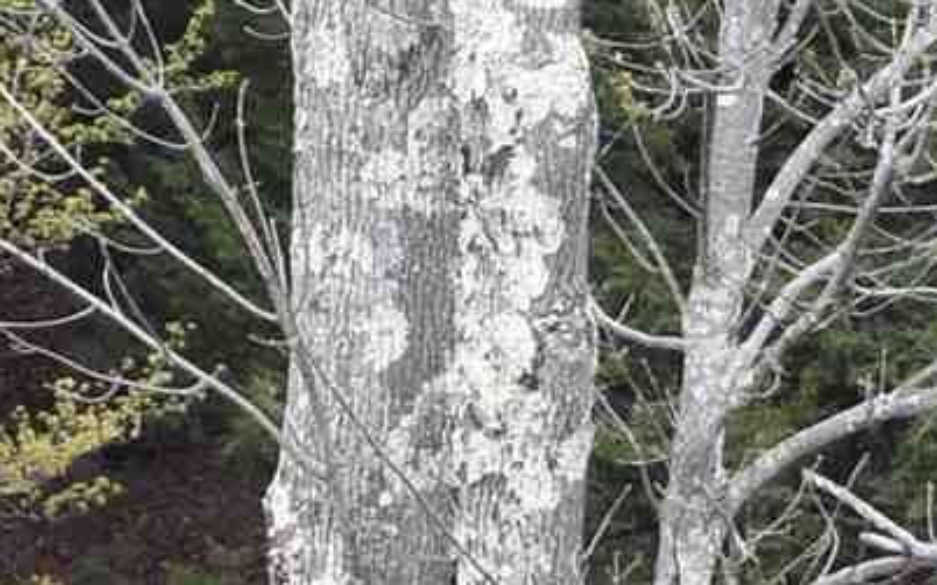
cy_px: -451
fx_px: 16413
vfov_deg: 2.0
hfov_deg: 3.2
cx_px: -1308
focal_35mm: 643
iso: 400
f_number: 7.1
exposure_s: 1/200
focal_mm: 55
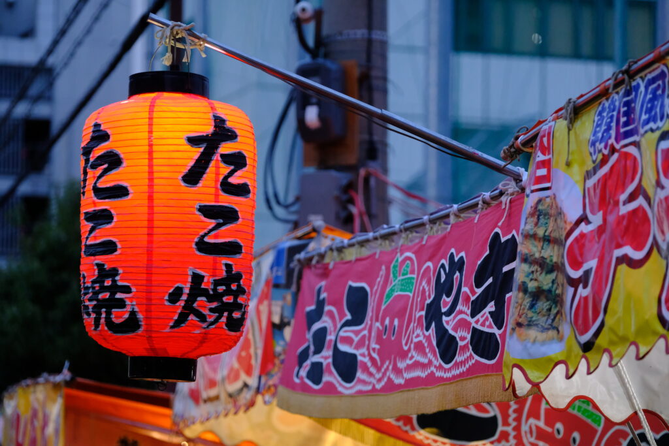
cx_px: 334
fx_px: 2955
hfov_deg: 12.9
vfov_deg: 8.6
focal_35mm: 159
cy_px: 223
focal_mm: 106
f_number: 2.8
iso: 3200
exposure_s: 1/900
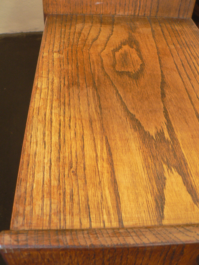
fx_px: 276
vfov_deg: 51.4
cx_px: 100
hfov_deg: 39.7
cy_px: 132
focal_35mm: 36
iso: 200
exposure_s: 1/30
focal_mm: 6
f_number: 2.8
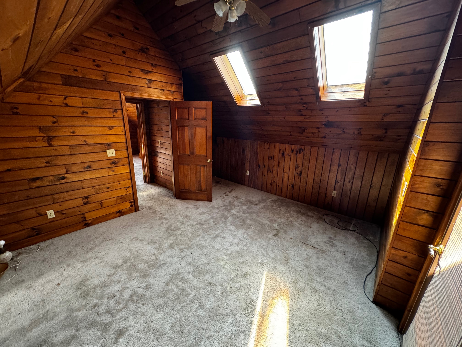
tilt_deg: -17.0
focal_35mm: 14
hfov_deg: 102.1
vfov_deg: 85.7
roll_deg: -1.4
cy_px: 174
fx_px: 187
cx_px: 231
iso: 320
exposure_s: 1/70
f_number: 2.2
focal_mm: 2.22
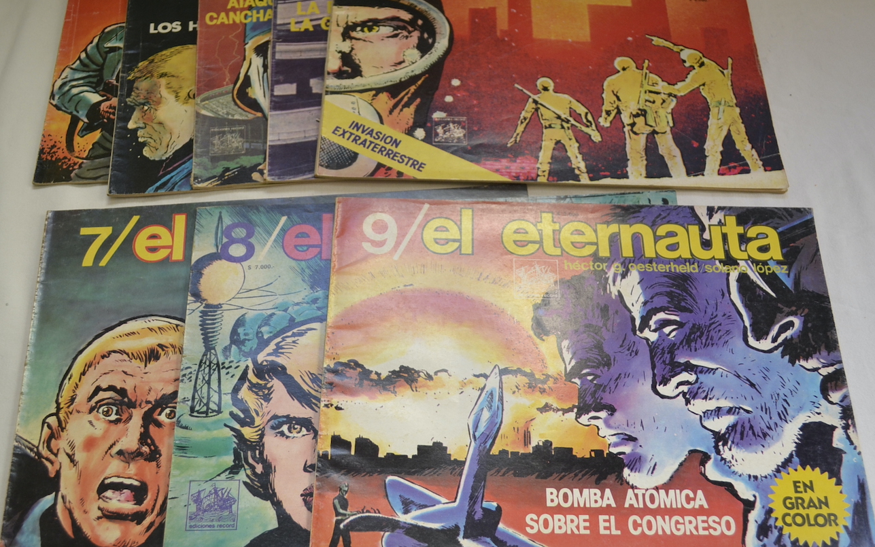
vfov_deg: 33.6
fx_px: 906
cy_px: 250
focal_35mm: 38
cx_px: 440
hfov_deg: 51.5
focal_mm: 20
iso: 400
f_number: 4.5
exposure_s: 1/80
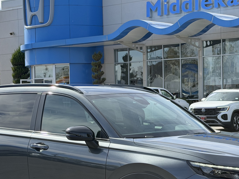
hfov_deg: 22.0
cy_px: 120
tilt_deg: -2.3
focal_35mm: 89
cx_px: 133
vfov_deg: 16.6
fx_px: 614
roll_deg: +1.1
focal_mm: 6.76
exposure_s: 1/3378
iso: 100
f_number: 1.78
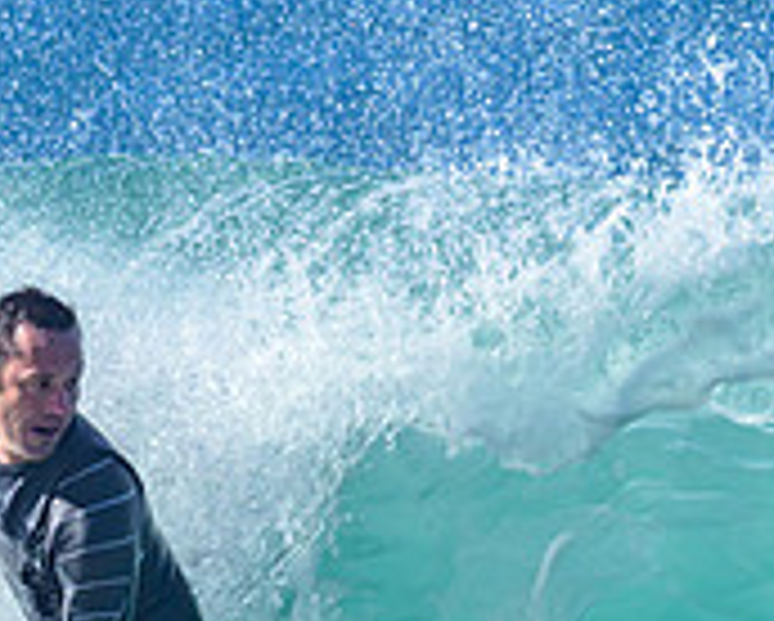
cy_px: 462
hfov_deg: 0.6
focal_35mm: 3391
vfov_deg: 0.5
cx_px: 603
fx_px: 77767
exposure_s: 1/2000
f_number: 6.3
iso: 250
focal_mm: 800
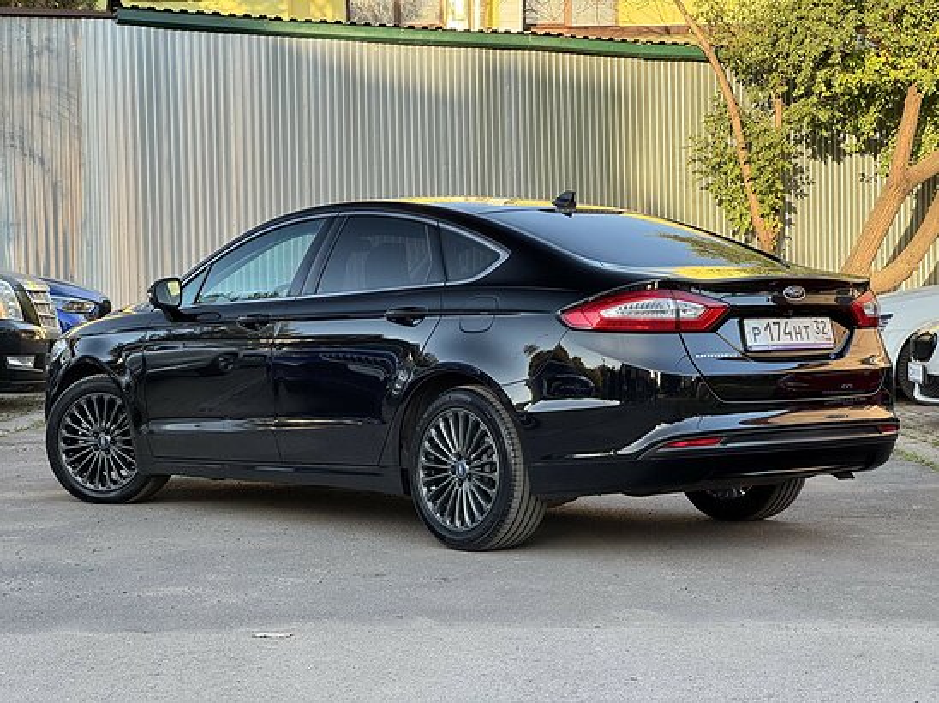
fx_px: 2087
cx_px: 470
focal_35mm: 77
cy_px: 352
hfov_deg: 25.4
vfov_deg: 19.1
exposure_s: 1/99
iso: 64
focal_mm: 9
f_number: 2.8
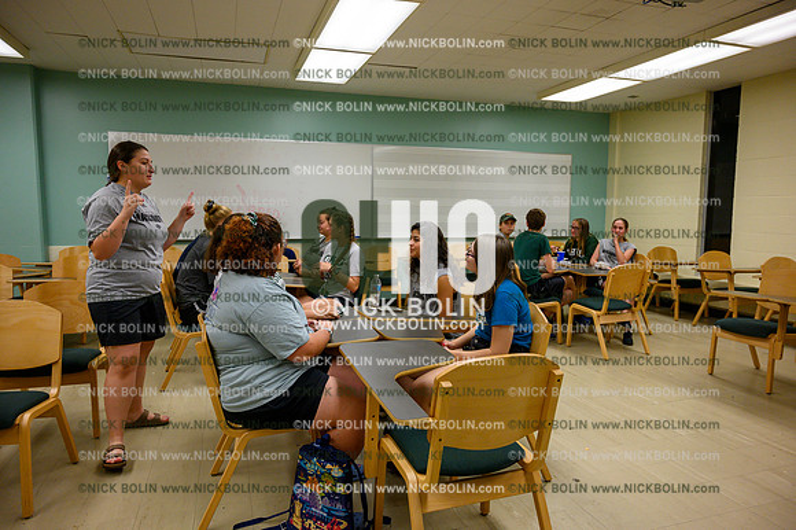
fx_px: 530
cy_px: 265
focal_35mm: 24
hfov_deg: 73.8
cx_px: 398
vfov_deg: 53.1
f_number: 4.5
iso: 1600
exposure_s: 1/250
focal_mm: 24
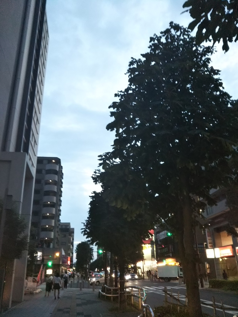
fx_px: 275
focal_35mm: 30
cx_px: 119
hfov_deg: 46.8
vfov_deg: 60.0
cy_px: 158
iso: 125
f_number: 2.2
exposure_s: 1/33
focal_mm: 4
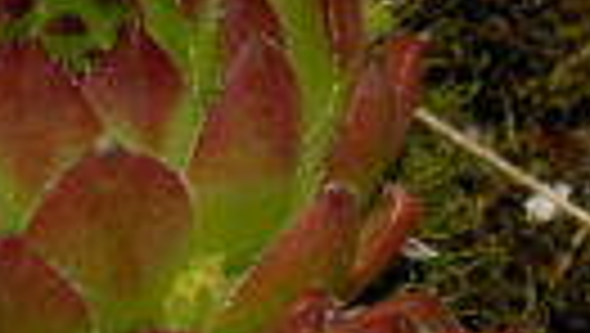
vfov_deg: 3.6
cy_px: 464
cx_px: 333
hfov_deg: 6.3
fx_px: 5325
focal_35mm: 340
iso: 100
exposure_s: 1/640
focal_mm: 15.1
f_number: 7.1
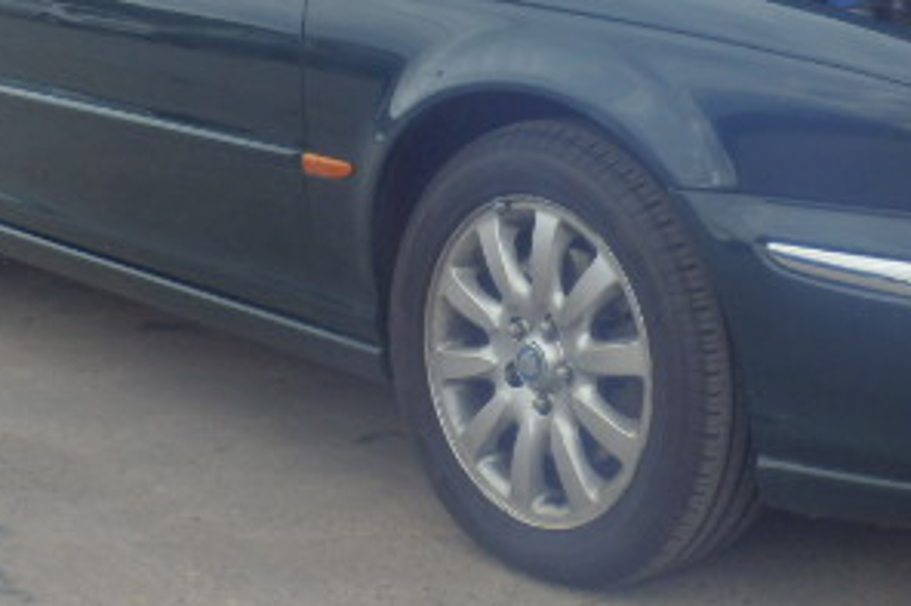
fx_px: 1593
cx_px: 619
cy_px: 243
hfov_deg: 31.6
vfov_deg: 21.5
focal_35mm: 63
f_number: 3.9
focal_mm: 5
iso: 125
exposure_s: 1/640
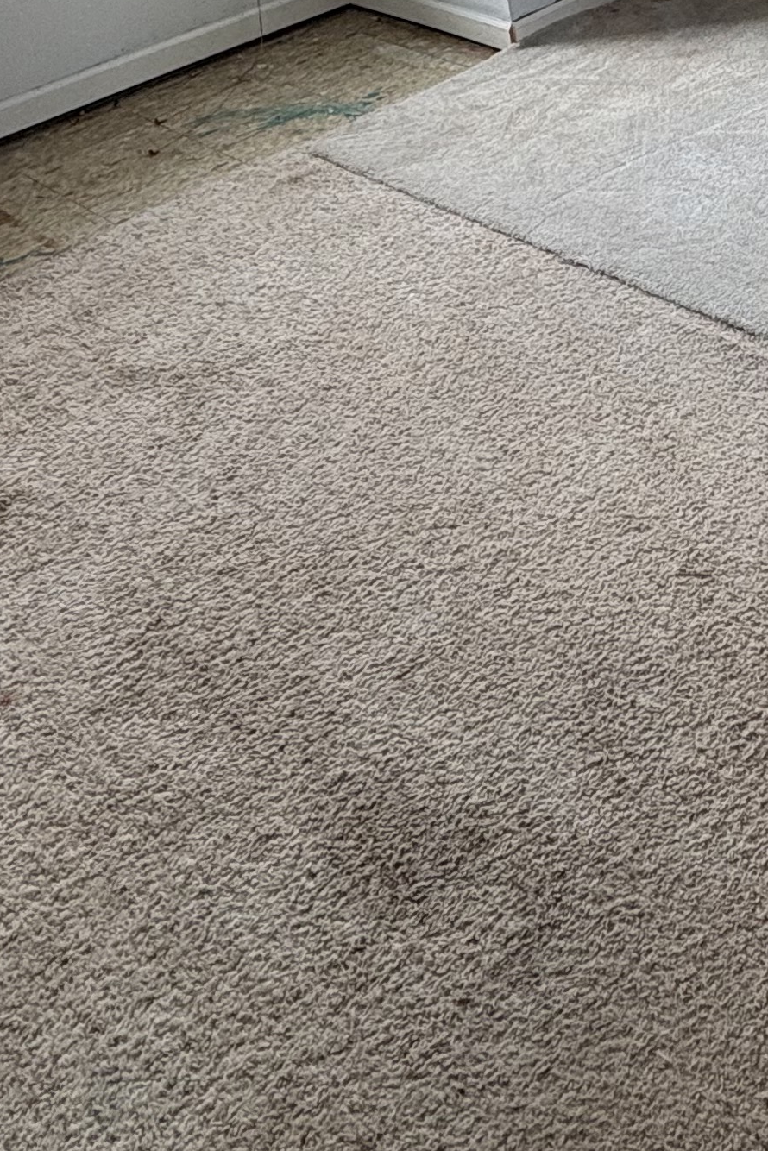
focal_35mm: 44
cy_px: -26
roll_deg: +3.7
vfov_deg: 38.9
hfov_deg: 28.0
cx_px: 831
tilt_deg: -20.1
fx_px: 1407
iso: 125
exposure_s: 1/120
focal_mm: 2.22
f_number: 2.2
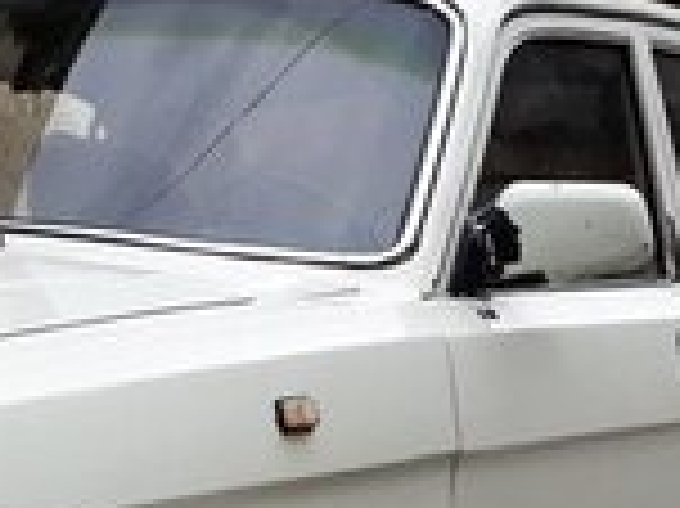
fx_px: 2316
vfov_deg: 12.3
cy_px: 600
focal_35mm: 118
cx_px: 18
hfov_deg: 16.4
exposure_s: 1/1575
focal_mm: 3.71
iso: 40
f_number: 1.7
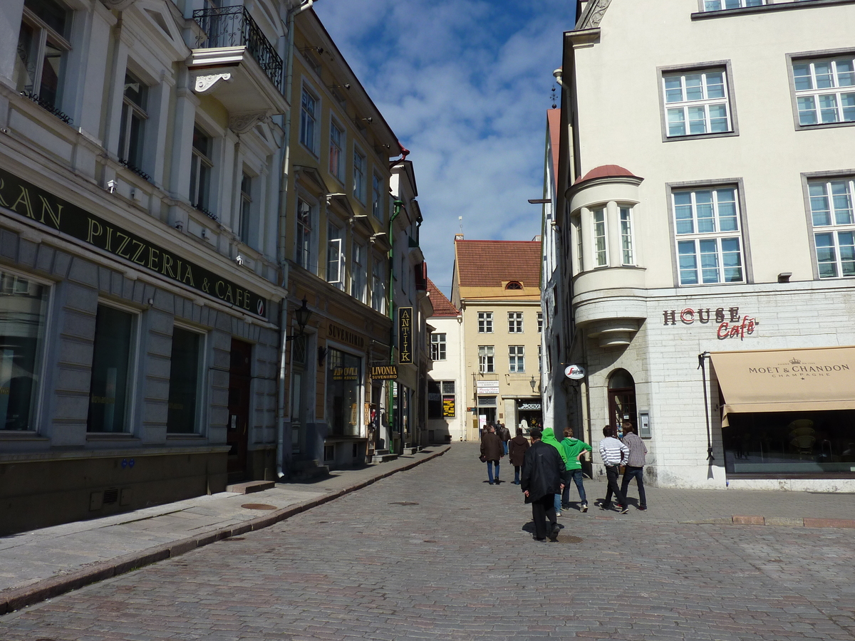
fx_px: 617
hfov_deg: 69.4
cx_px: 428
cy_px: 320
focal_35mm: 25
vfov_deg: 54.9
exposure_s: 1/640
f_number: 5.6
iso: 80
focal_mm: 4.1
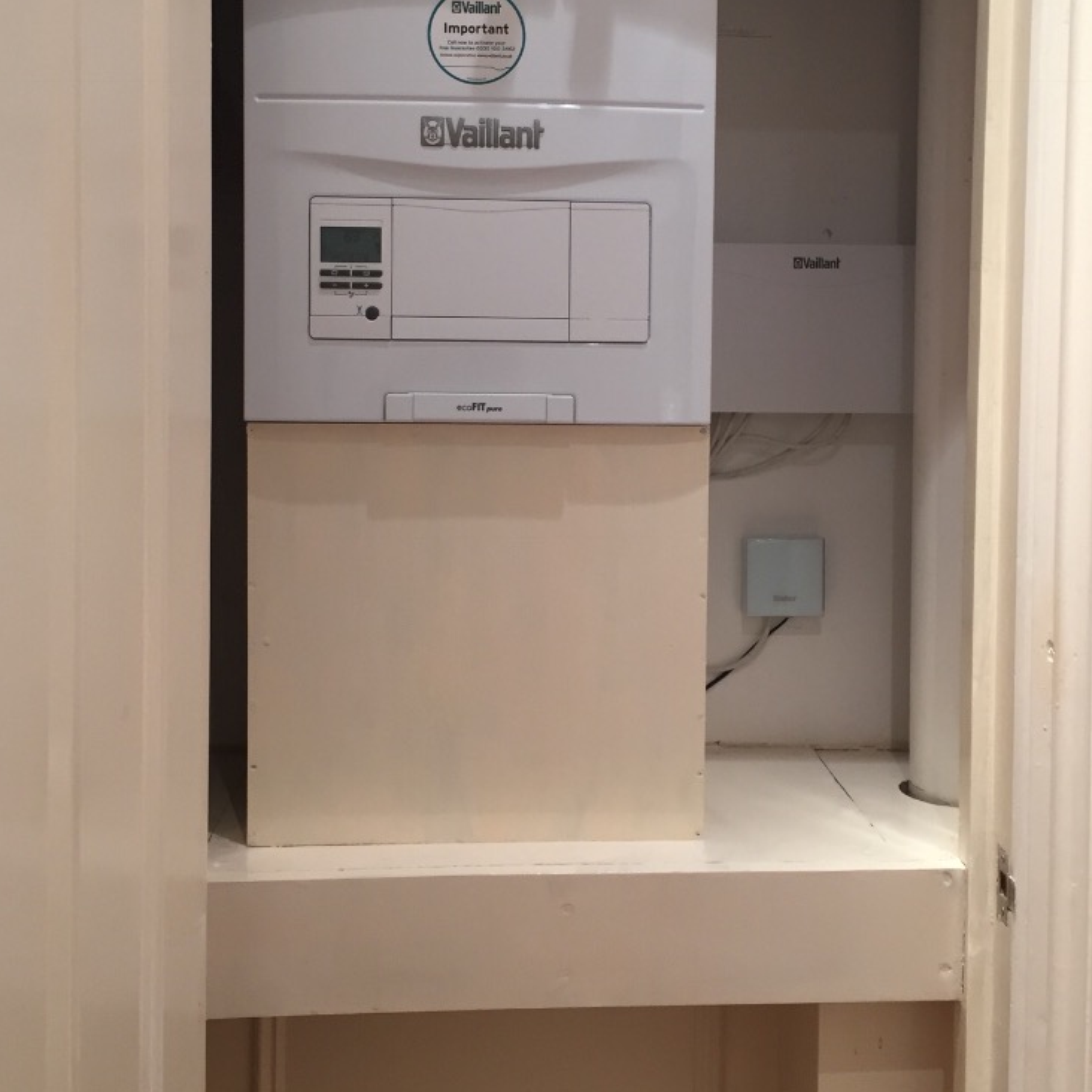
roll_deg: -0.5
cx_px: 595
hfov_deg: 40.0
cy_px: 416
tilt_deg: -1.3
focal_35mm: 42
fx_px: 1499
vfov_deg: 39.8
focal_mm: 4.15
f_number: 2.2
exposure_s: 1/33
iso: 80
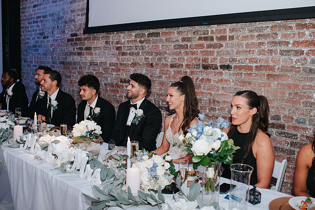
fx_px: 327
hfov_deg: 51.4
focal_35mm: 37
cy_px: 98
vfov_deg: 35.6
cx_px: 158
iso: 1000
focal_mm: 35
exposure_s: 1/200
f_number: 2.8
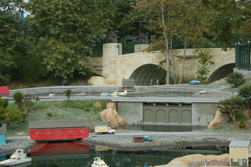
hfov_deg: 29.9
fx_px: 470
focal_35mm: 68
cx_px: 126
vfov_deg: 20.1
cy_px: 84
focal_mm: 45
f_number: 6.3
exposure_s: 1/160
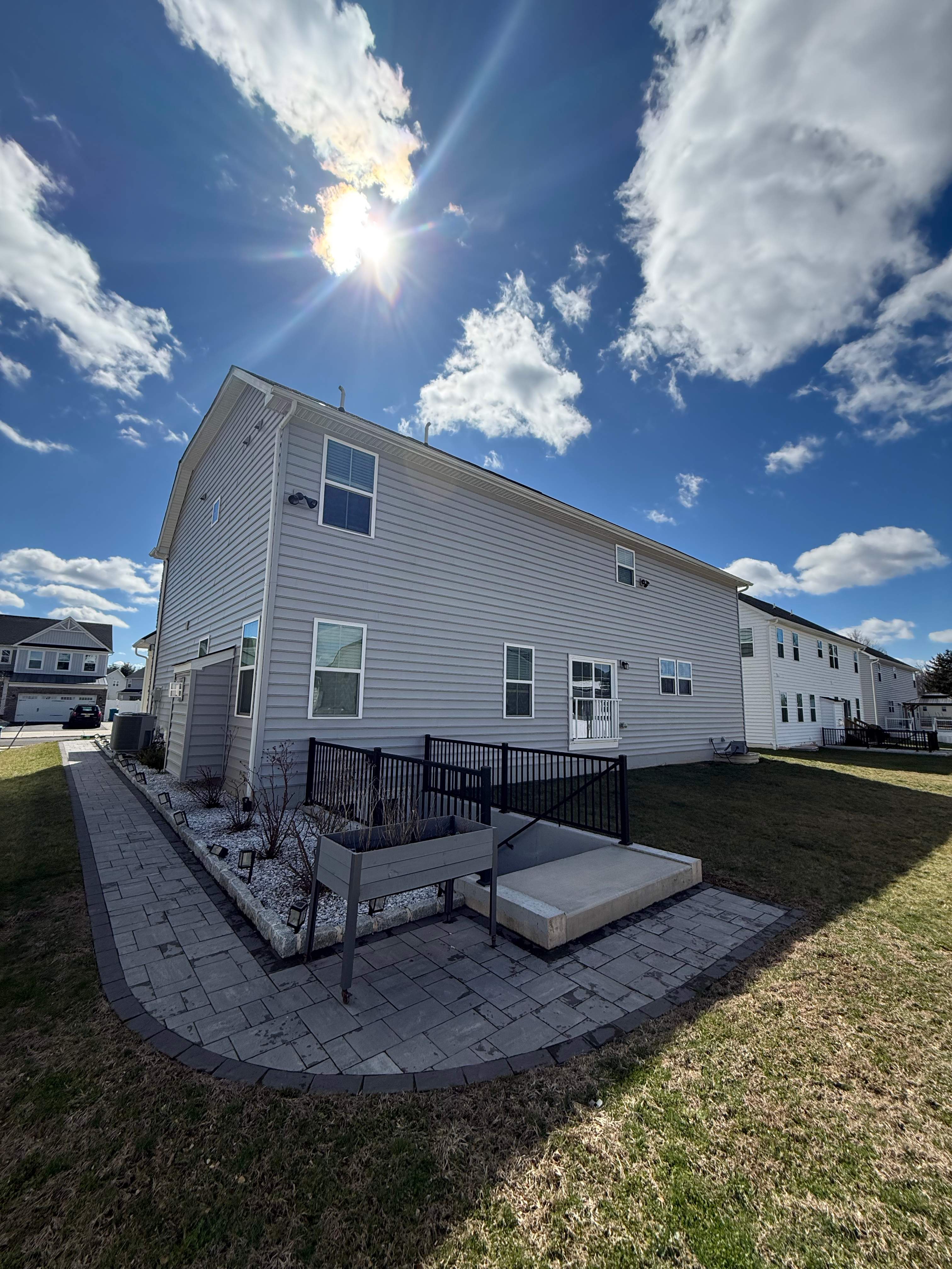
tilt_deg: +12.5
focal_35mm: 14
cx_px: 476
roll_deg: +0.6
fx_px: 513
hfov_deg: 85.7
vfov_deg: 102.1
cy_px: 634
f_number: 2.2
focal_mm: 2.22
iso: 64
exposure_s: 1/3663
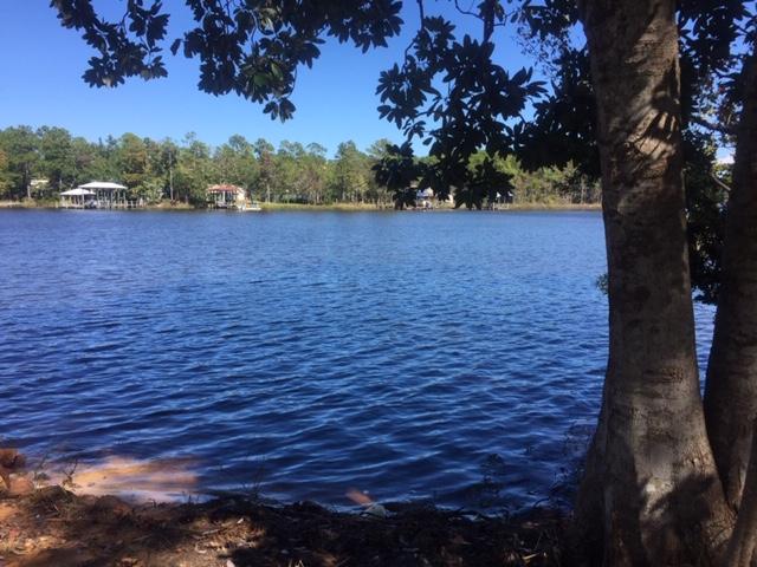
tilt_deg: -7.5
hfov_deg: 61.7
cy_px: 284
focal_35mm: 29
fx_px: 634
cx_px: 378
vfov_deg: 48.2
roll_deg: -1.5
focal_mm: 4.15
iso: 32
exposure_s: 1/1276
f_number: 2.2
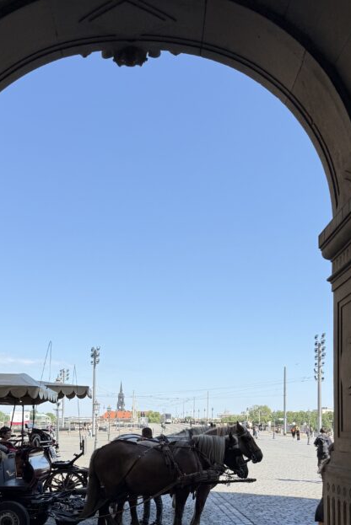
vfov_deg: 45.8
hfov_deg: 32.5
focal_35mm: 41
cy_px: 391
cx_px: 132
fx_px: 599
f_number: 1.78
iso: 80
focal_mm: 6.76
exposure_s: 1/2907
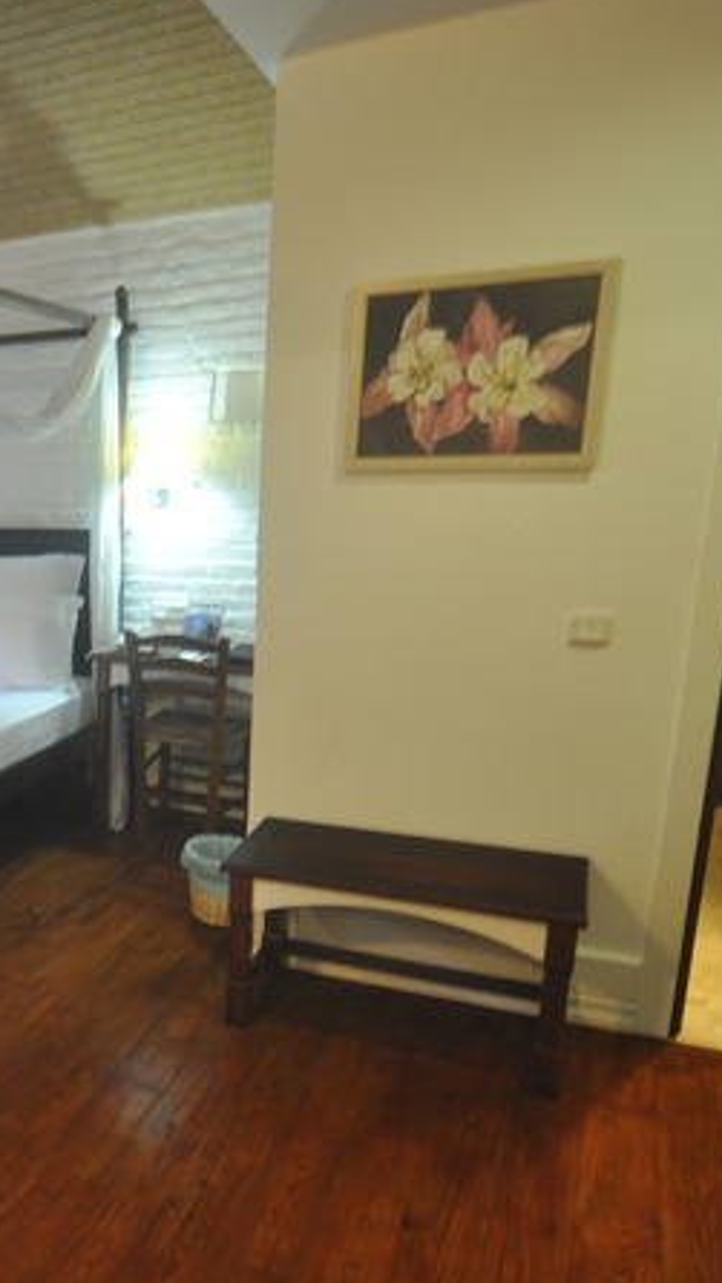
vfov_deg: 62.5
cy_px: 723
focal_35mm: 31
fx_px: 1053
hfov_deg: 33.2
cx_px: -69
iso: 200
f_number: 5.6
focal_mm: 11
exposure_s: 2
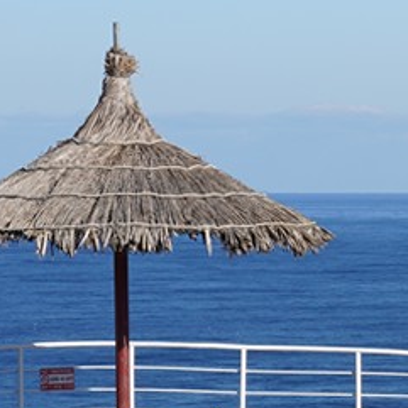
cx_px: 1144
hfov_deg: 5.8
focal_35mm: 282
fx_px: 3760
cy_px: 313
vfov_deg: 6.2
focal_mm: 40
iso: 100
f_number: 16
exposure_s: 1/100
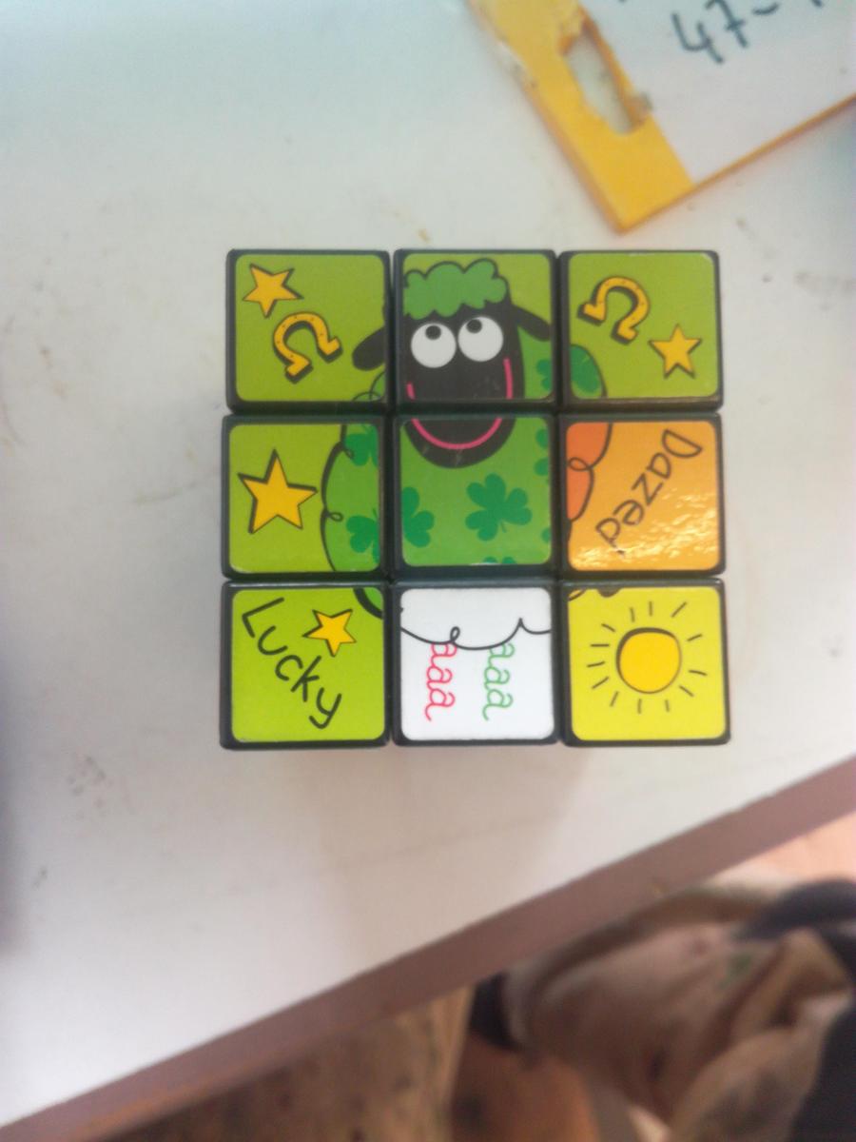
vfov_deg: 65.3
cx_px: 428
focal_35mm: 27
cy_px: 571
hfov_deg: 51.4
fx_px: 890
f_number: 2
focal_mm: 3.79
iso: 80
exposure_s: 1/33.3
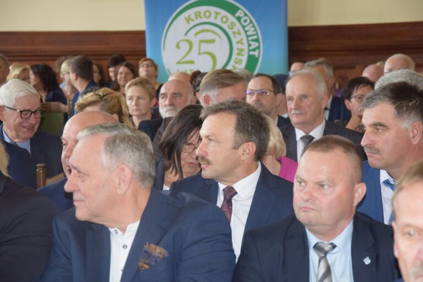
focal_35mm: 112
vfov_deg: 12.2
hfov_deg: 18.2
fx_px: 1322
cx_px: 212
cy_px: 141
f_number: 5.3
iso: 1800
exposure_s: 1/60
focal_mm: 75
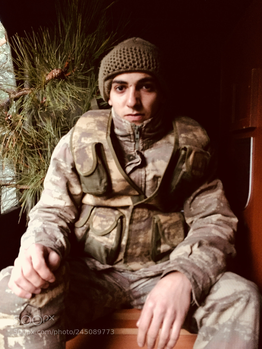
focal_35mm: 29
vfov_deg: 61.7
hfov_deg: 48.2
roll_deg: +0.7
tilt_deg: +2.3
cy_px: 174
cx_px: 131
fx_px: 293
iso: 500
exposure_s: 1/17
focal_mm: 4.15
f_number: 2.2
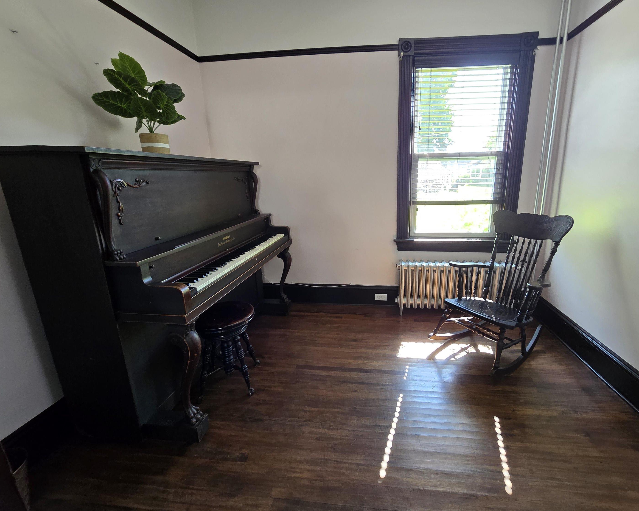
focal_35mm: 14
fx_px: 265
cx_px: 348
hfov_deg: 100.4
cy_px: 249
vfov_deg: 88.0
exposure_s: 1/60
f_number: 2.2
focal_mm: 2.2
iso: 125
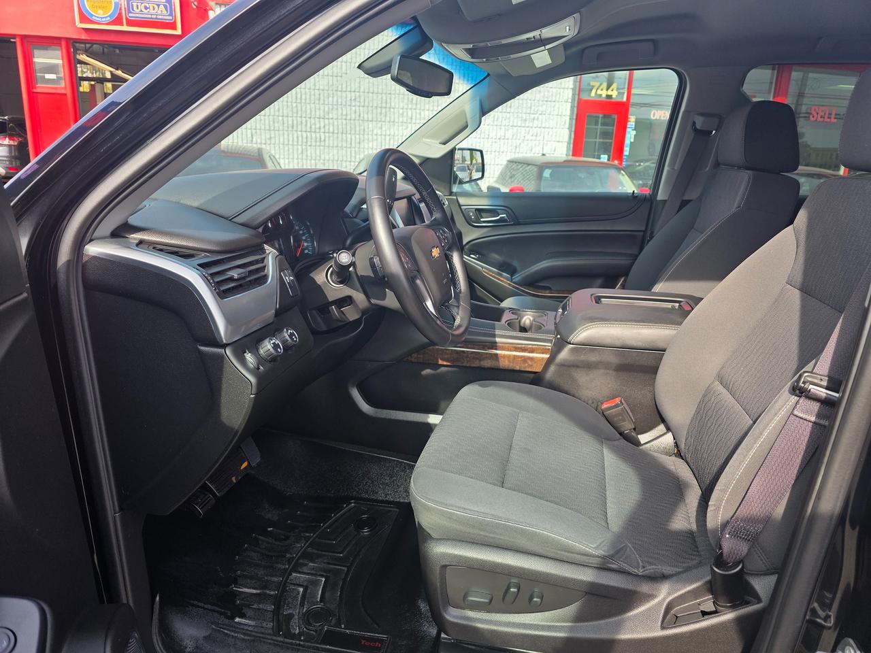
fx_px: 579
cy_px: 326
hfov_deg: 73.9
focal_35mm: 23
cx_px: 436
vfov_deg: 58.9
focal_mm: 6.3
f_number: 1.7
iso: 80
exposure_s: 1/1441
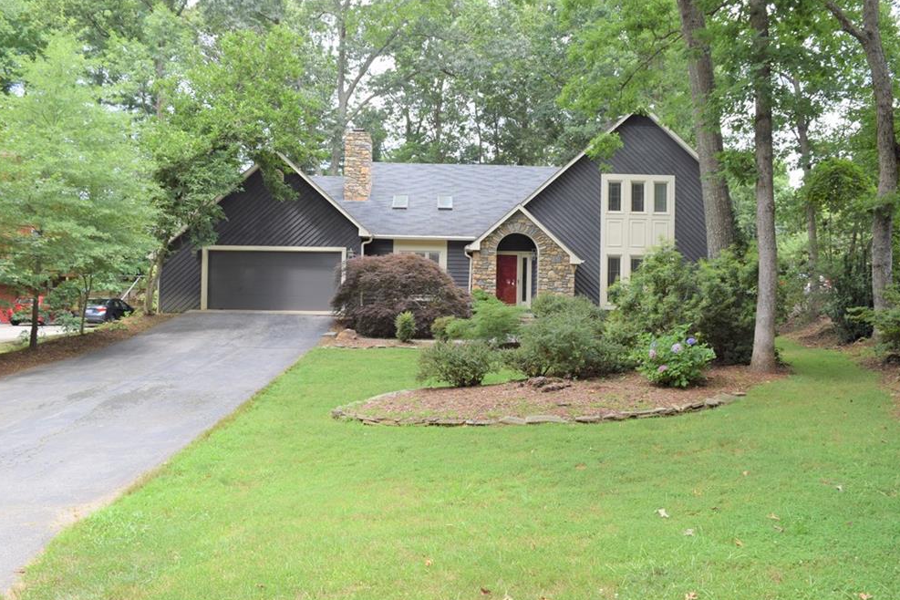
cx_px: 444
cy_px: 307
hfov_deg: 65.5
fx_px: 700
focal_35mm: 28
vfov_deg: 46.4
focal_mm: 18
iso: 400
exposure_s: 1/200
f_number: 7.1
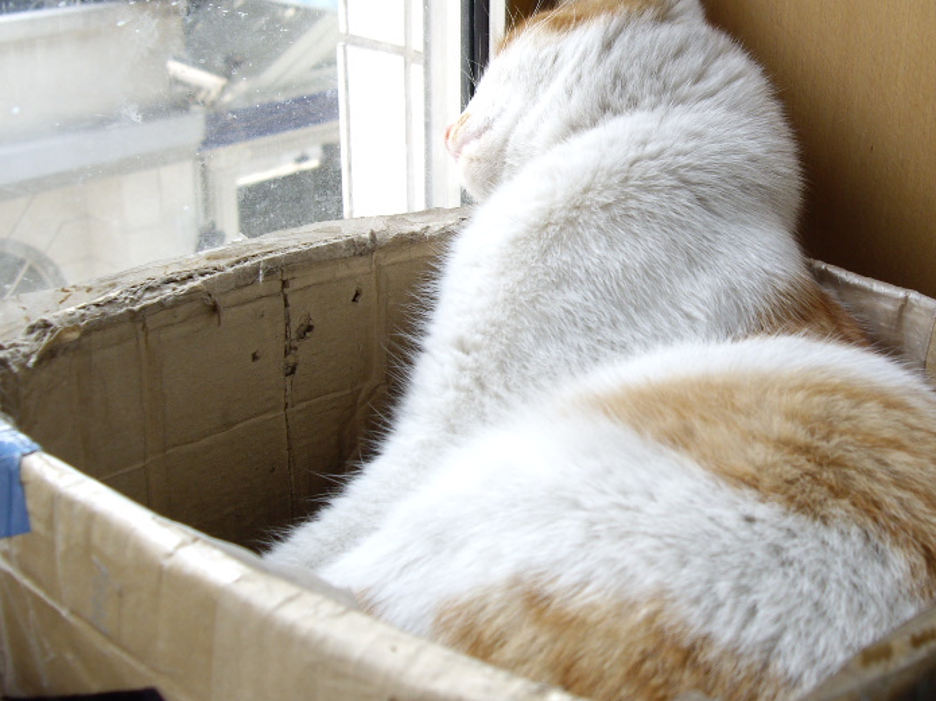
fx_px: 1514
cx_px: 638
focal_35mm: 56
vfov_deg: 26.1
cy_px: 304
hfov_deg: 34.0
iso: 100
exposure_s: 1/100
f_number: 2.8
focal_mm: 7.9
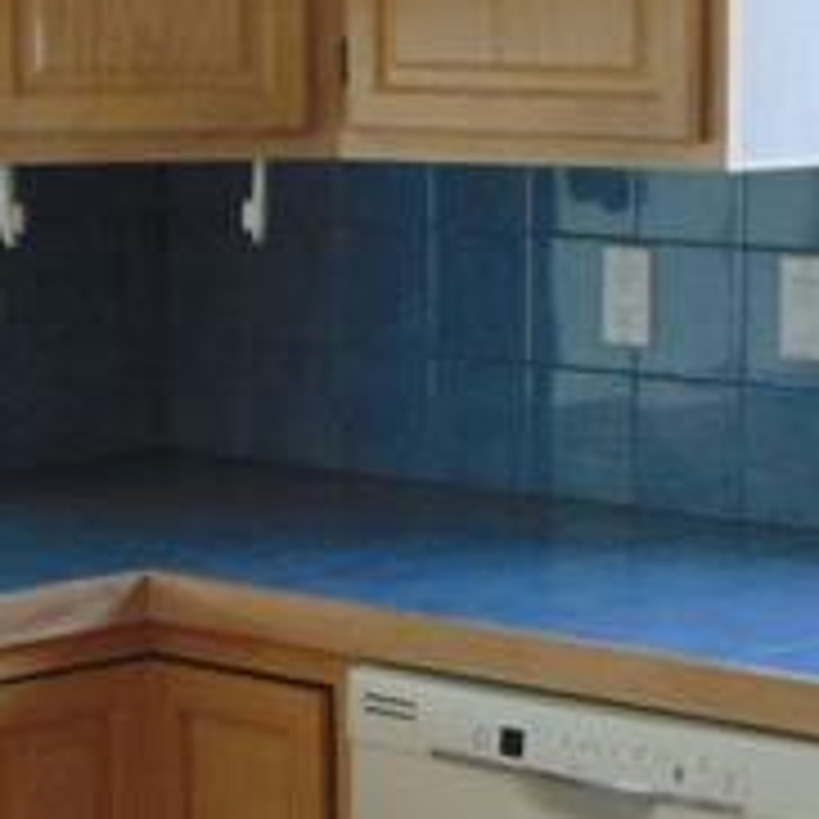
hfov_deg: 14.1
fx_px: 3319
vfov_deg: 14.1
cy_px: 468
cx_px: 324
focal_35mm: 124
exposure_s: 1/30
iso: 100
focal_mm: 4.5
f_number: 3
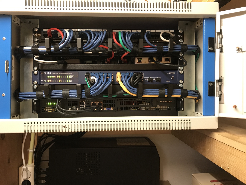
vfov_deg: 49.7
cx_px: 123
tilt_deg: +0.8
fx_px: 199
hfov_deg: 63.4
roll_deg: -0.5
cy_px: 92
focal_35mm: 28
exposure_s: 1/17
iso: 64
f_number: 1.8
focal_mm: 3.99
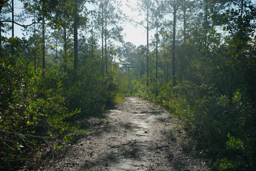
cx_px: 128
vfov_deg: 37.9
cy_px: 86
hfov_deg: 54.4
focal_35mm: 35
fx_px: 249
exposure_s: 1/50
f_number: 5.6
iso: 50
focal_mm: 35
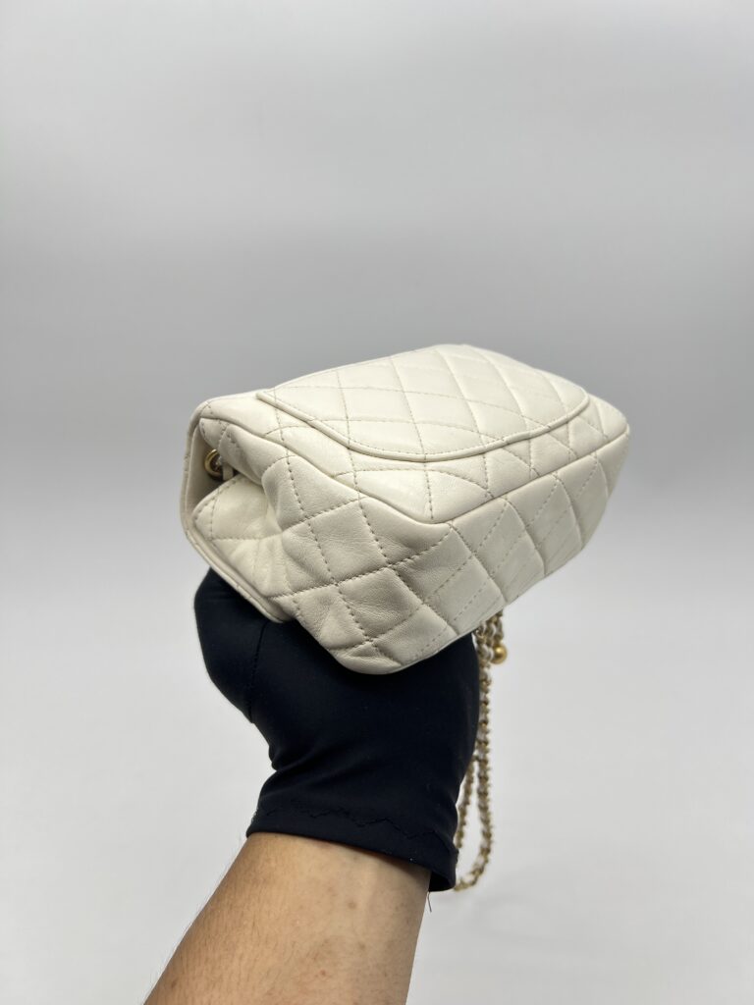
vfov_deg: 67.3
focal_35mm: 26
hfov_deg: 53.1
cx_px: 377
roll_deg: +0.2
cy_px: 502
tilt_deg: -23.9
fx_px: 755
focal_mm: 5.7
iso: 40
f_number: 1.5
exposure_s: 1/183
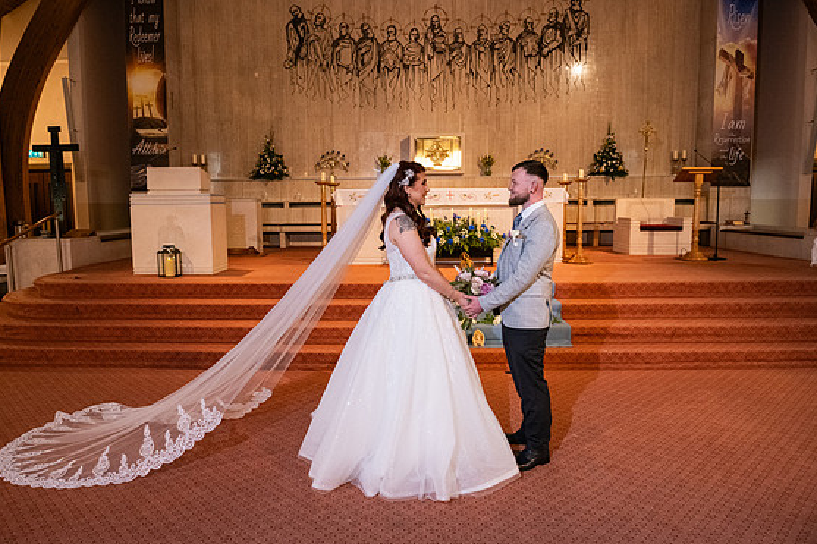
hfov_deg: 71.5
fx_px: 567
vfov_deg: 51.3
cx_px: 397
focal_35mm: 25
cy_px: 271
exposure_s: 1/160
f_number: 5
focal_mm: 24
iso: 2000
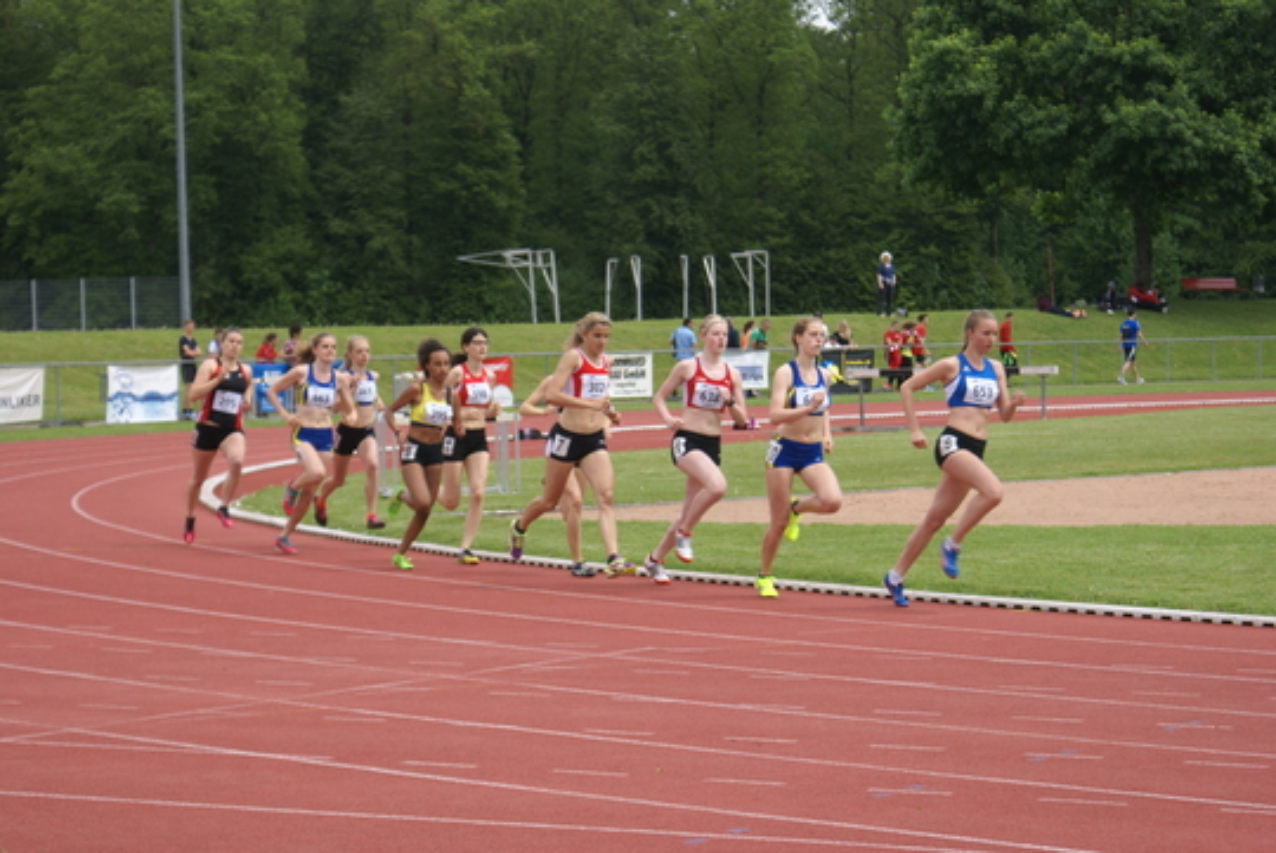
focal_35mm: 105
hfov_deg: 19.4
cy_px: 426
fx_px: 3725
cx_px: 638
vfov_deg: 13.1
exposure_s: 1/250
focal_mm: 70
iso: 100
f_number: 6.3
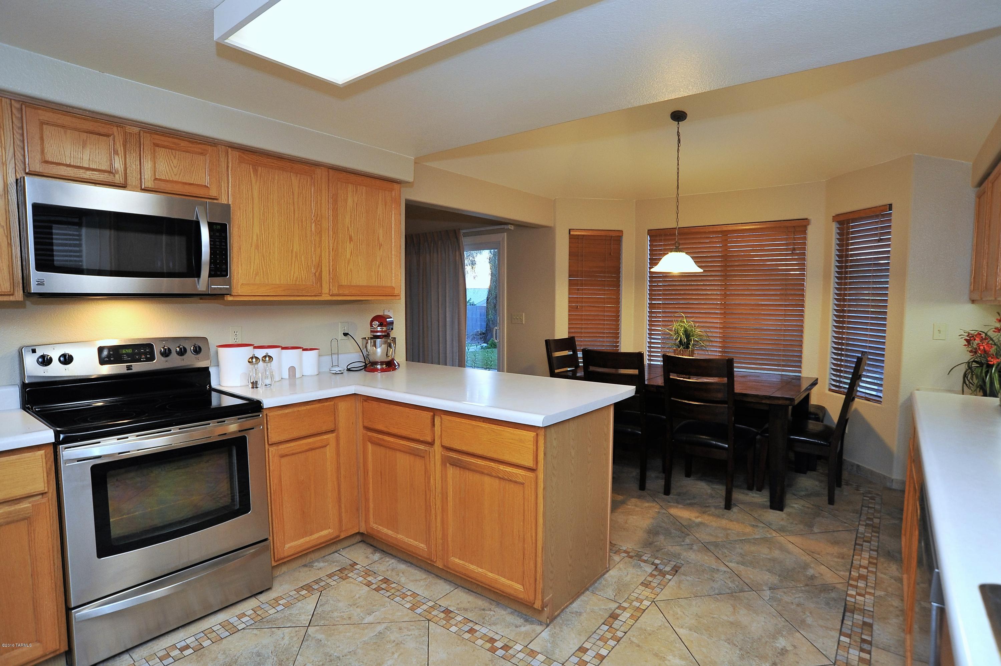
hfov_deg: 90.0
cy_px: 333
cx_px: 500
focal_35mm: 18
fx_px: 500
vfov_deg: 67.3
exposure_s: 1/25
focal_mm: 18
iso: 1000
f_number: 7.1
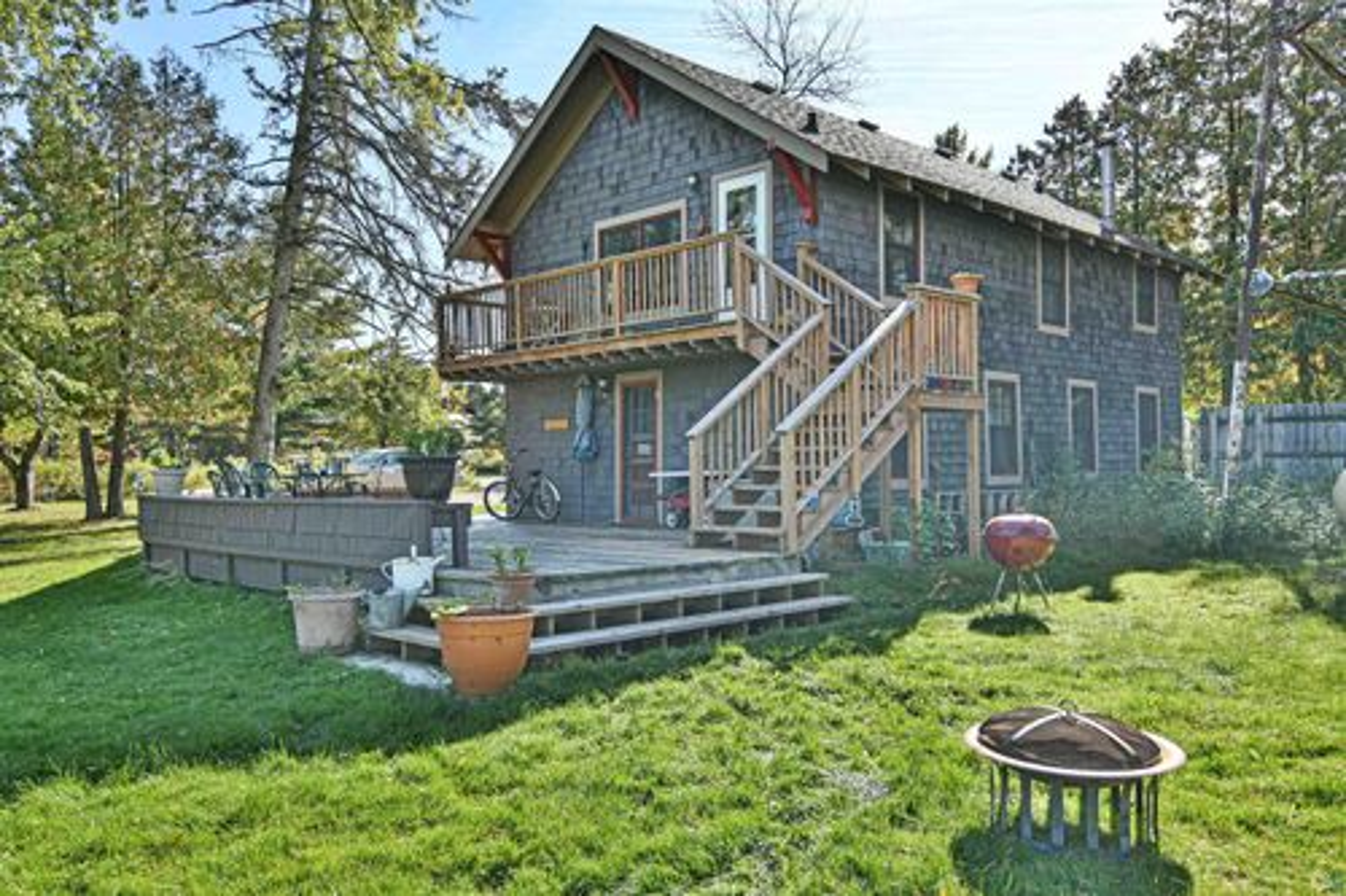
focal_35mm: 27
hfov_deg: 67.4
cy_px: 448
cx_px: 673
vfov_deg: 47.9
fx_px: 1009
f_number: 5.6
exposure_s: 1/250
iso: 100
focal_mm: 18
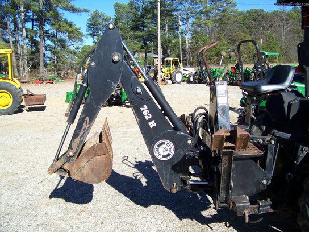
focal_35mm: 36
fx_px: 321
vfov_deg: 39.7
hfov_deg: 51.4
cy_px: 116
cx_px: 154
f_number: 2.8
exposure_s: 1/640
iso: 64
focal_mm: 5.85
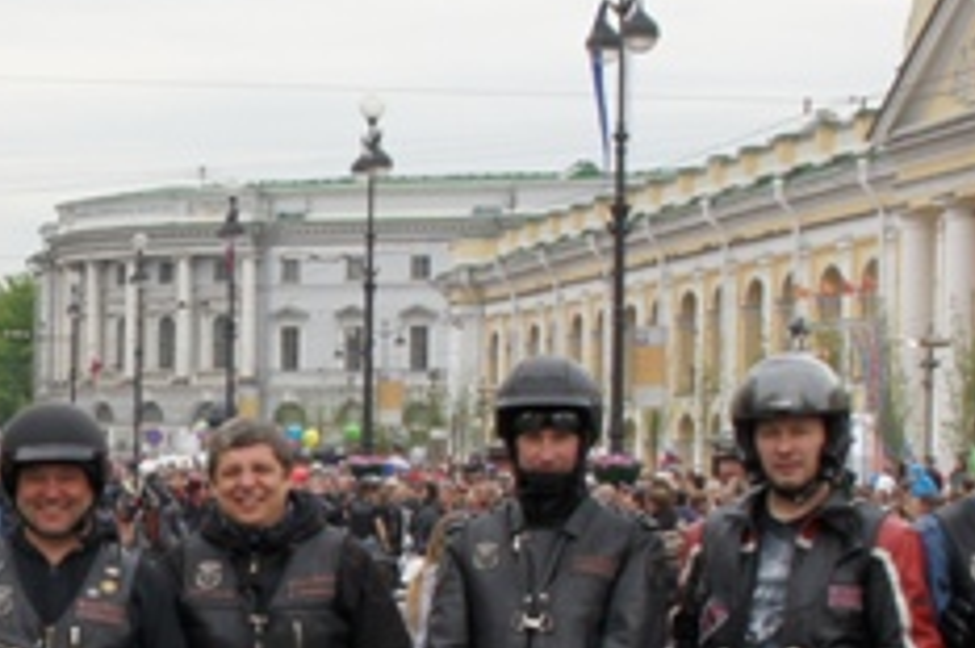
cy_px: 673
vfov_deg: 8.7
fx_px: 4222
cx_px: 8
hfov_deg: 13.0
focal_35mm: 156
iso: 200
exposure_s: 1/80
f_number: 11
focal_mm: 28
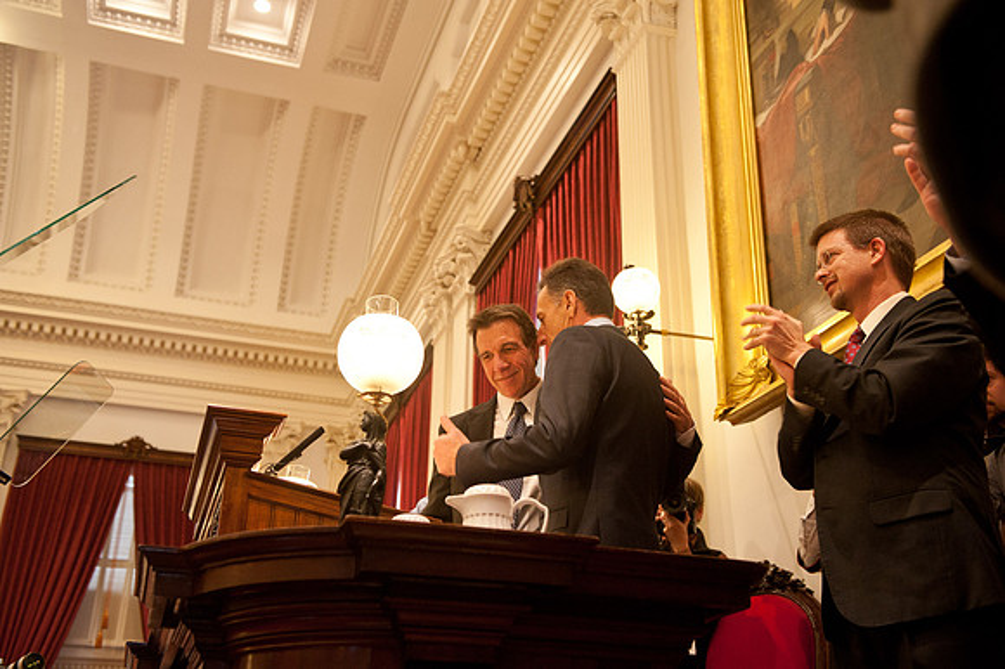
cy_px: 334
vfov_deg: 35.0
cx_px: 502
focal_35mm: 38
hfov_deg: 50.7
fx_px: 1060
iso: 1600
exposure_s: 1/100
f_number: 3.5
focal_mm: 38
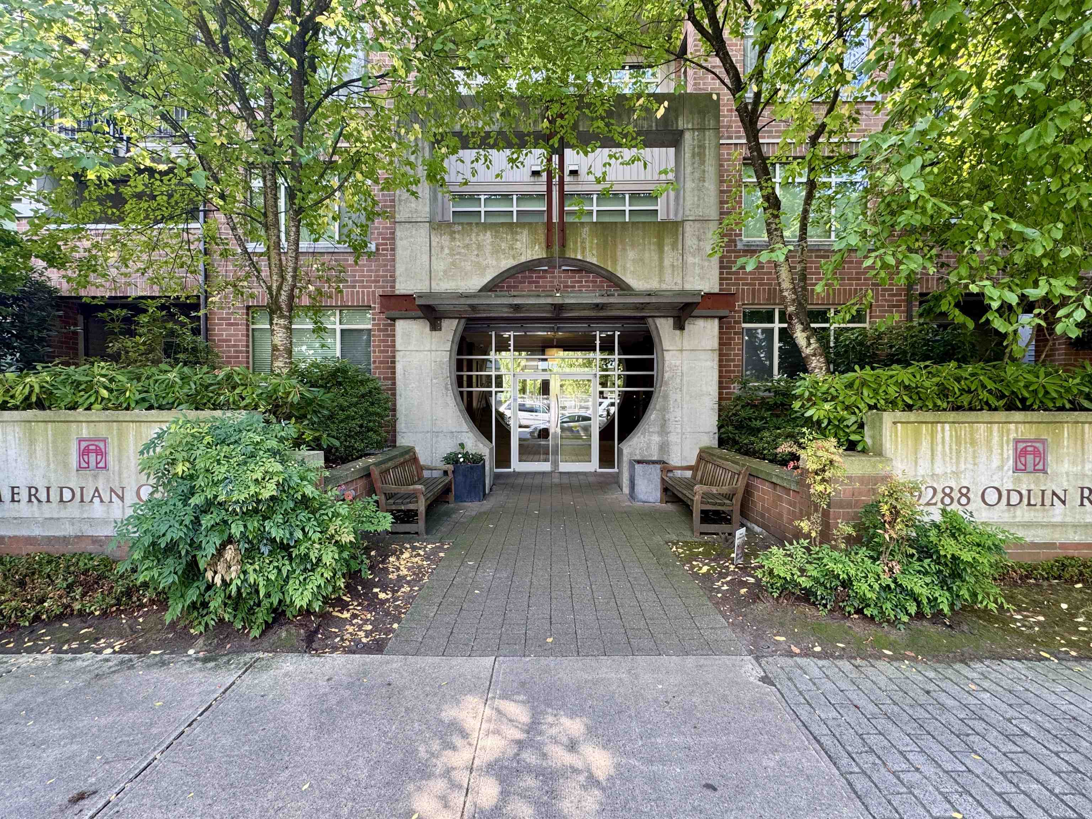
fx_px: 442
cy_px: 410
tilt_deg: -1.4
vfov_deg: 85.7
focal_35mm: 14
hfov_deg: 102.1
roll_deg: +0.7
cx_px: 546
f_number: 2.2
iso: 125
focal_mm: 2.22
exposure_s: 1/99
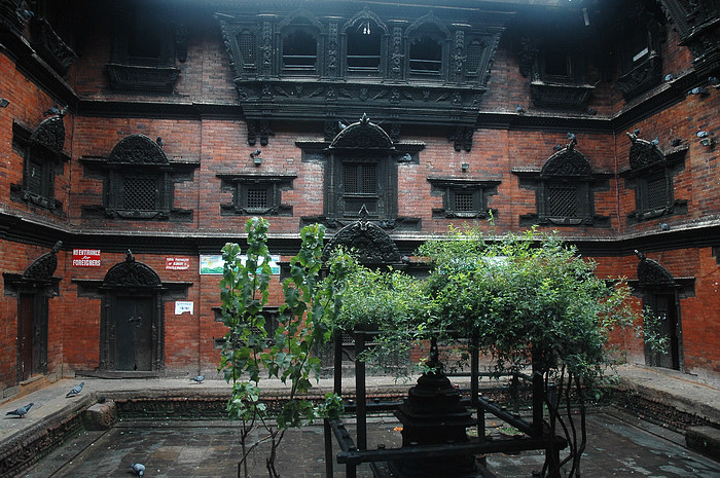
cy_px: 239
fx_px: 539
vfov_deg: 47.8
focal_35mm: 27
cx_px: 360
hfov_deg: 67.4
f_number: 4.5
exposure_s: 1/40
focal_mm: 18
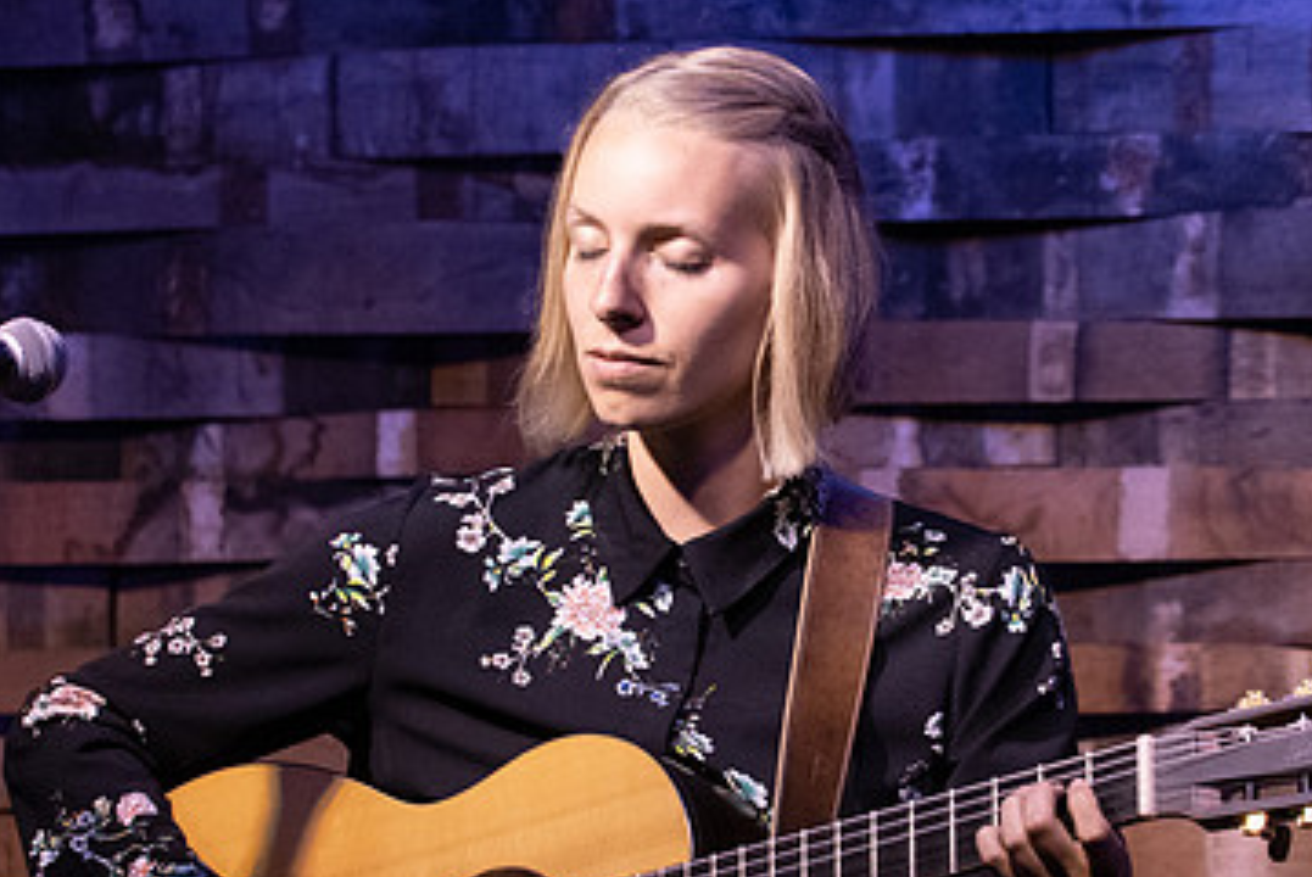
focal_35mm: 445
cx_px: 825
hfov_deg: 4.6
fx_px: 16230
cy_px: 587
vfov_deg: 3.1
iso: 6400
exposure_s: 1/125
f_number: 6.3
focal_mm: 240
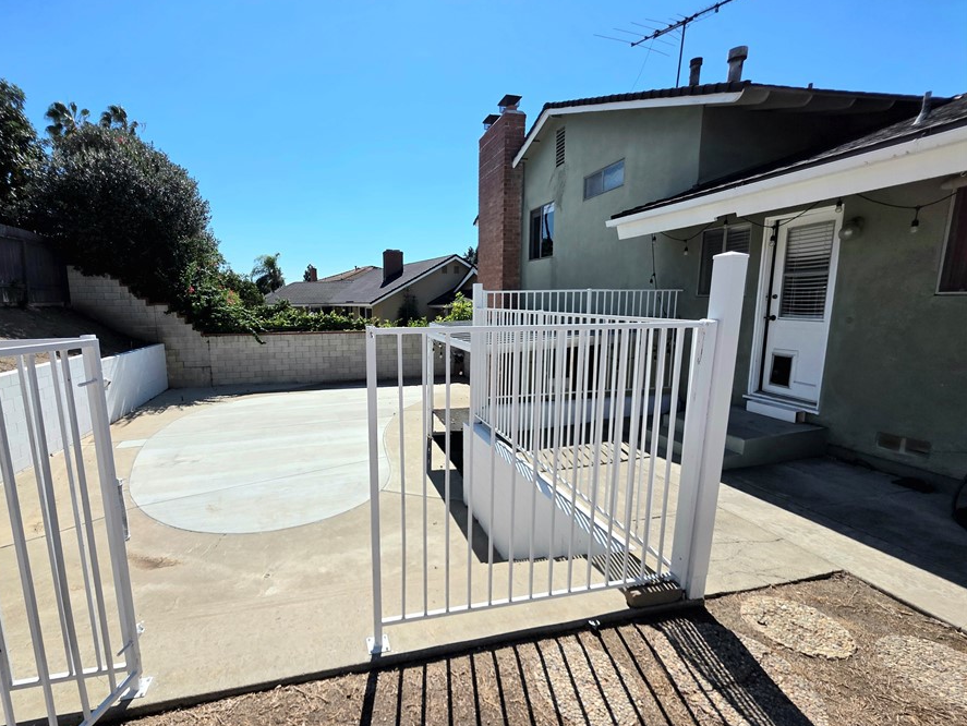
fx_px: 419
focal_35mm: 15
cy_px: 371
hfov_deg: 97.4
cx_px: 410
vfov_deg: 81.8
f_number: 1.9
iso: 40
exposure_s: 1/3333
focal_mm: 2.2
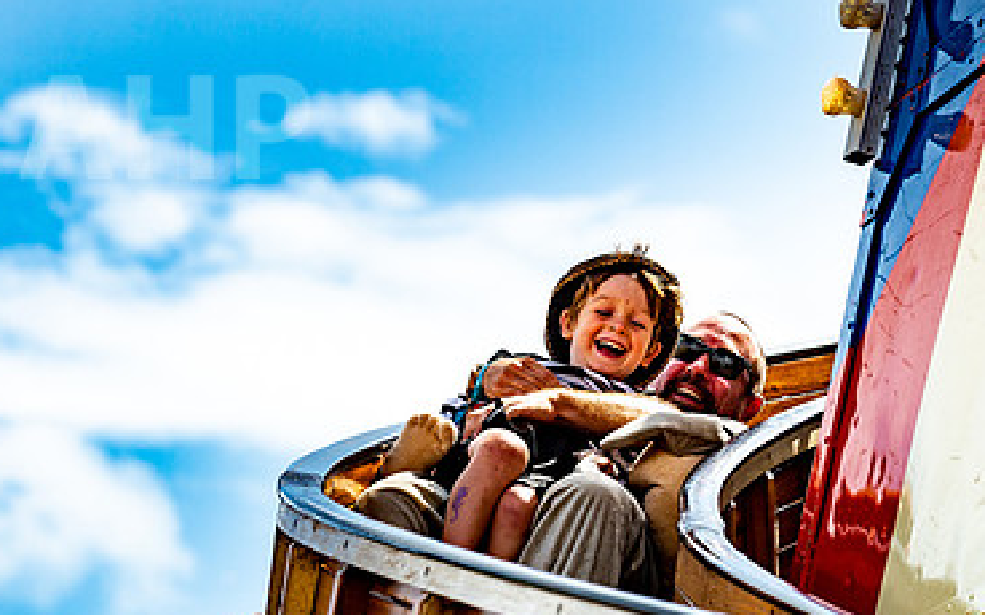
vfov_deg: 5.7
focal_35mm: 229
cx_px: 689
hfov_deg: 9.2
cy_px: 367
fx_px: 6147
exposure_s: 1/1600
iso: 100
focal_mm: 120
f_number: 5
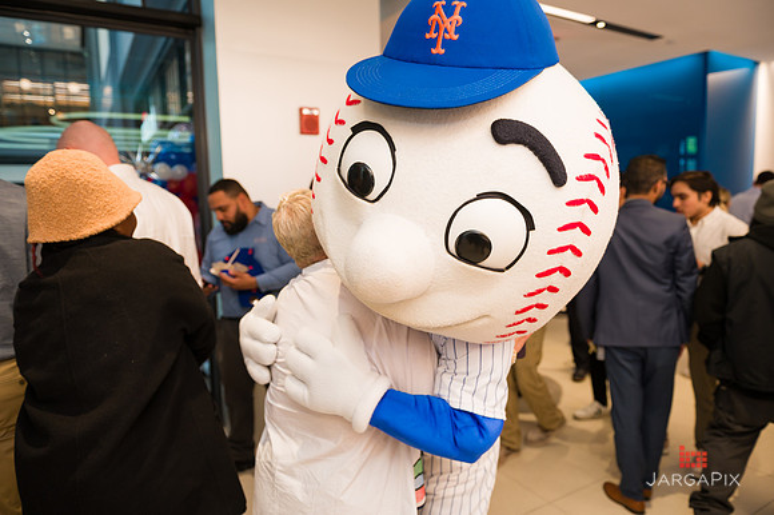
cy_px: 258
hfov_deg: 73.8
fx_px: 516
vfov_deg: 53.1
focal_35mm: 24
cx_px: 387
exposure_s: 1/200
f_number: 4
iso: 400
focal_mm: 24
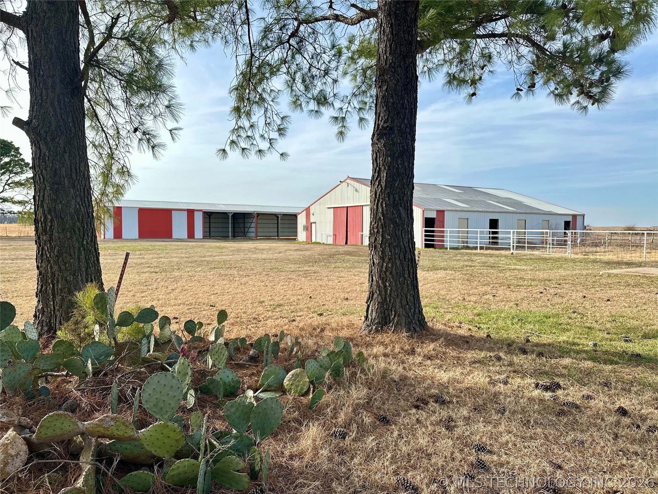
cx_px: 329
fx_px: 456
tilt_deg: -2.2
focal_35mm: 24
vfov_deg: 56.8
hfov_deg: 71.6
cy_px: 247
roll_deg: -0.7
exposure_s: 1/918
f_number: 1.78
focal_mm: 6.86
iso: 80
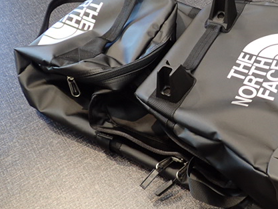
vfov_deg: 31.5
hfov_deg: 40.2
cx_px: 206
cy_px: 103
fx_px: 370
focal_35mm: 46
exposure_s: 1/30
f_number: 2.3
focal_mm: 5.5
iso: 200
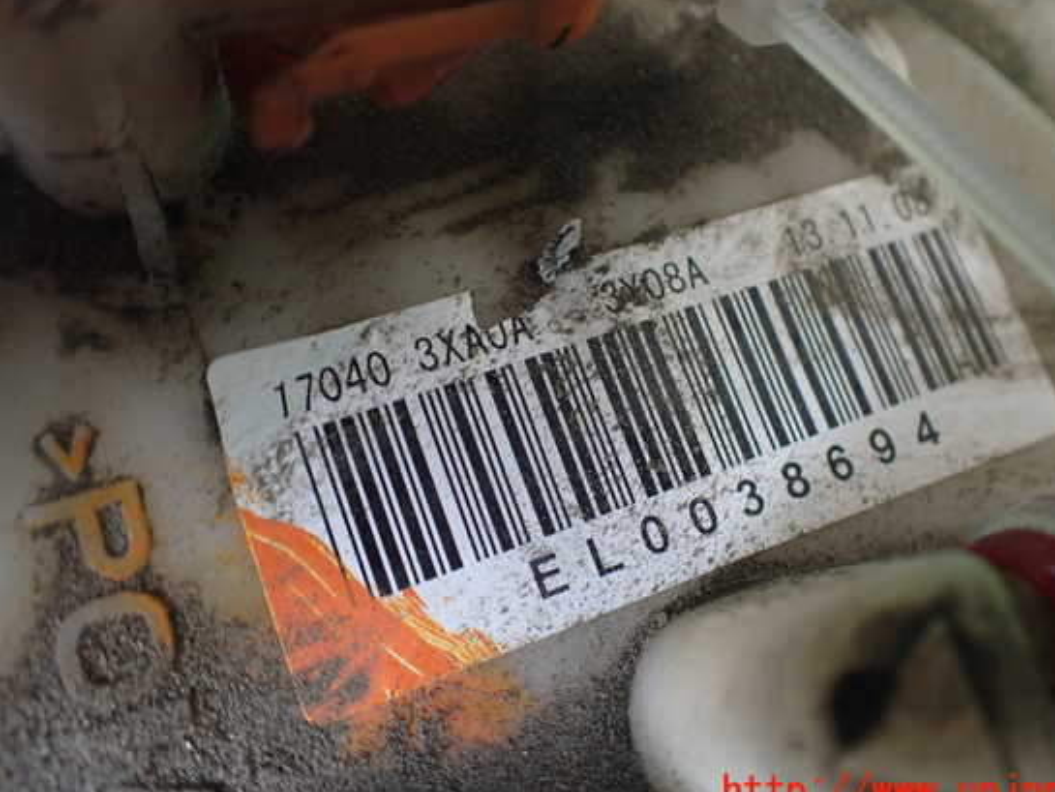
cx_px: 579
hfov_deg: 55.2
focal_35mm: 33
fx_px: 1006
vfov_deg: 43.0
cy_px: 381
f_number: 2.3
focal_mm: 5.4
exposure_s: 1/125
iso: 250
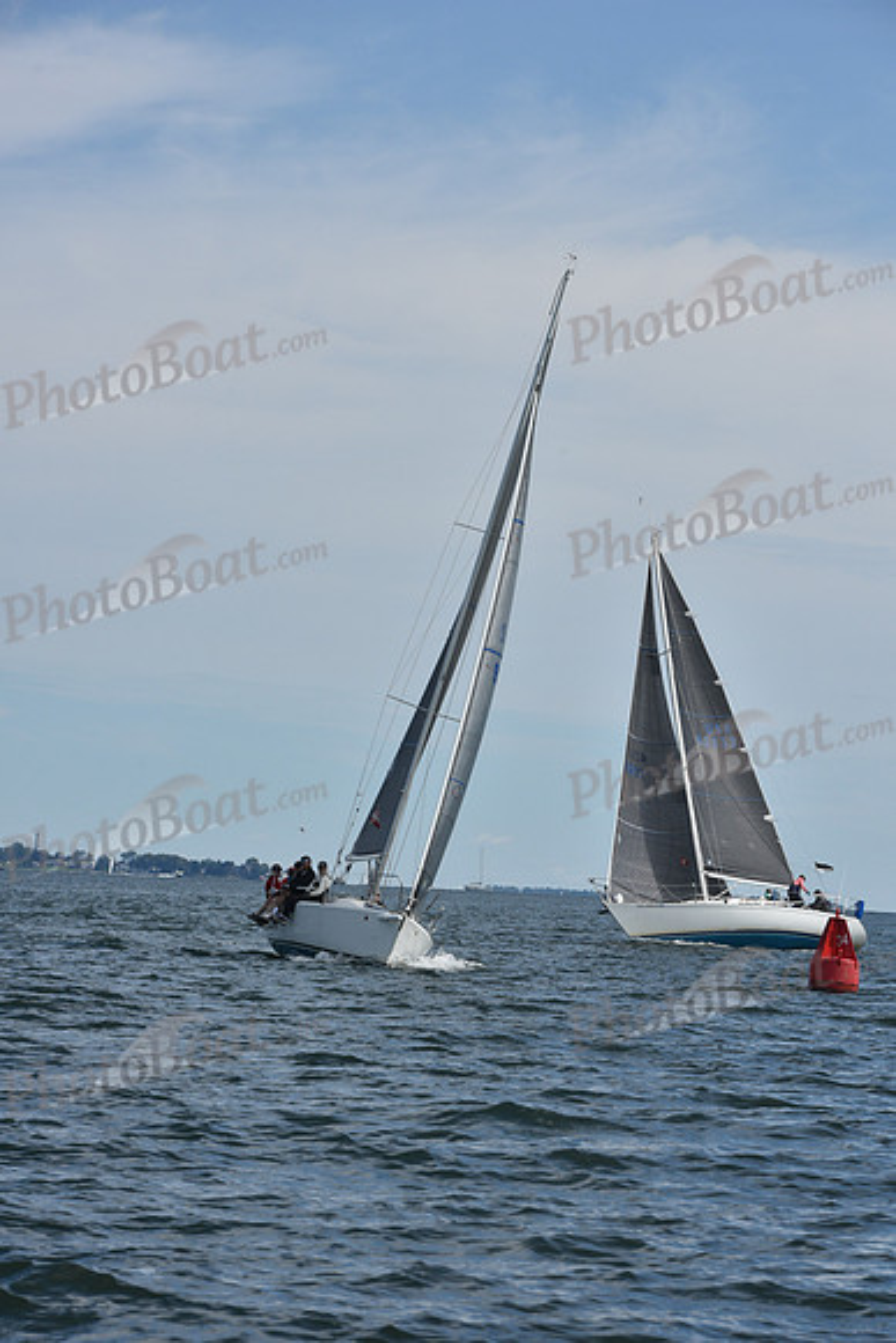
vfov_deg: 13.7
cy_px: 672
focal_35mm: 150
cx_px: 448
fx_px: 5596
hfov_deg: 9.2
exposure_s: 1/1000
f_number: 11
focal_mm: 150
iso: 320
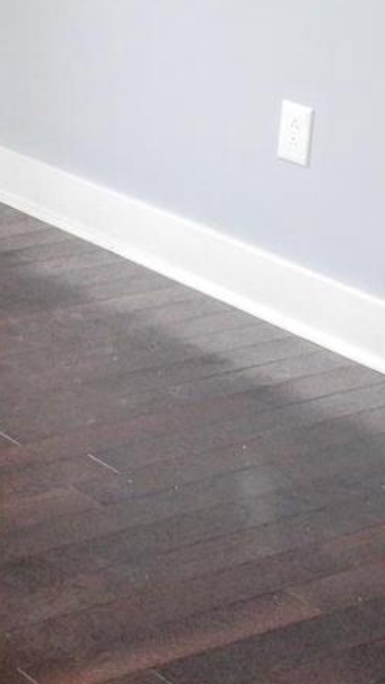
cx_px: -495
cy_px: 9
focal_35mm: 101
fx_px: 1831
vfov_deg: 20.5
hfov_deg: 10.5
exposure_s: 1/30.8
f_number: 2.8
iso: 400
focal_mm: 6
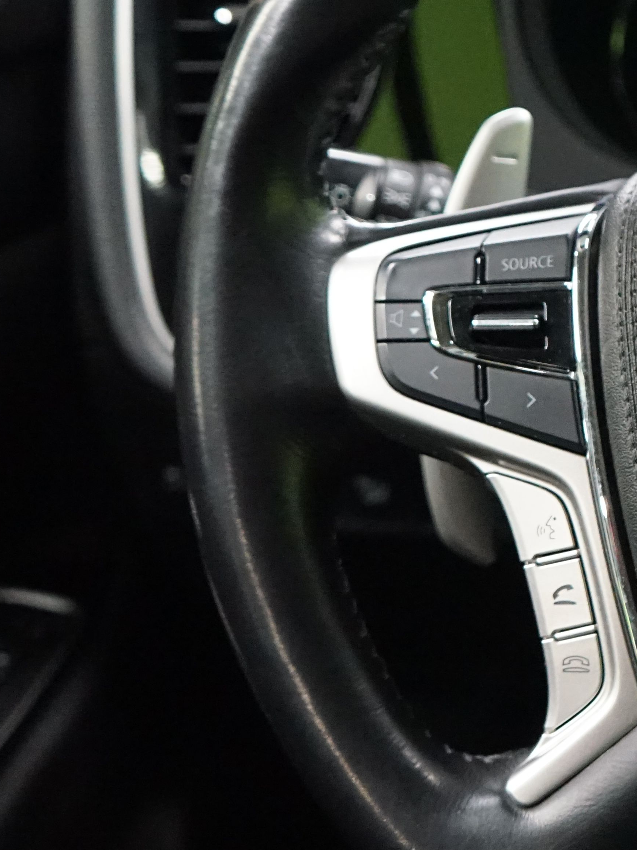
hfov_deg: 18.4
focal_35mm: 77
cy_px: 328
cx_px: 700
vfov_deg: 25.3
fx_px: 1889
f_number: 4
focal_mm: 31
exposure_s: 1/125
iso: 6400
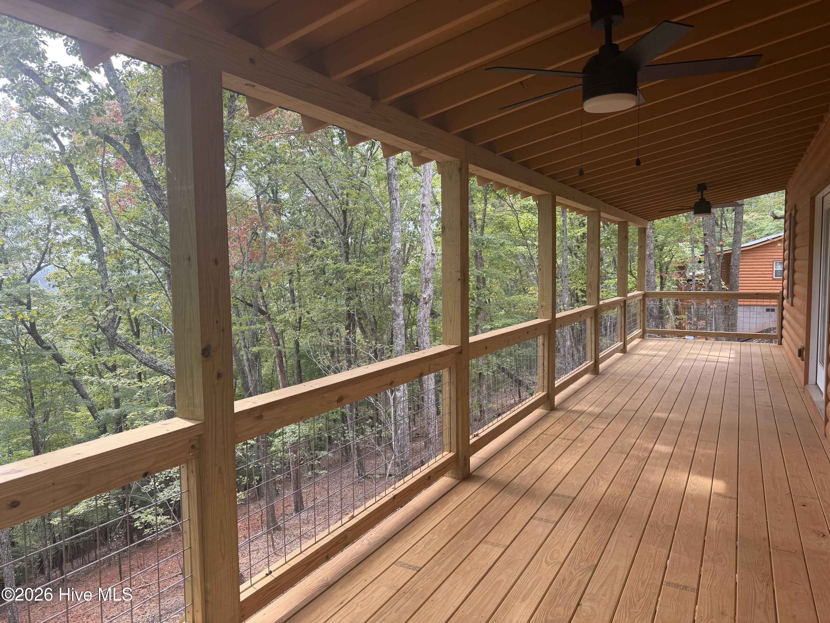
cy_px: 312
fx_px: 575
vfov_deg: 56.8
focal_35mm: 24
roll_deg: +1.3
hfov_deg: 71.6
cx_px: 415
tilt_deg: -3.4
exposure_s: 1/250
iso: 64
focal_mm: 6.76
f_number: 1.78
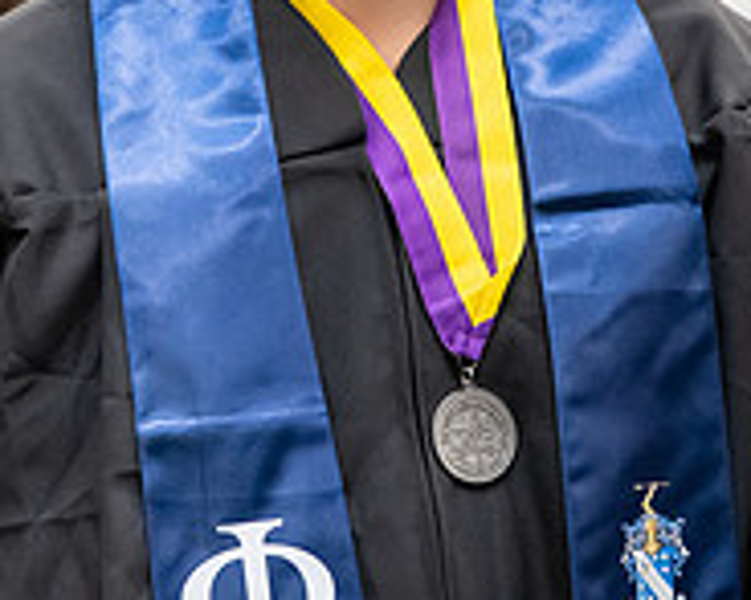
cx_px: 298
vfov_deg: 2.9
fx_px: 11818
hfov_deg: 3.6
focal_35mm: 532
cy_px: -35
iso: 3200
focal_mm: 180
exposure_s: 1/200
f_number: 3.2
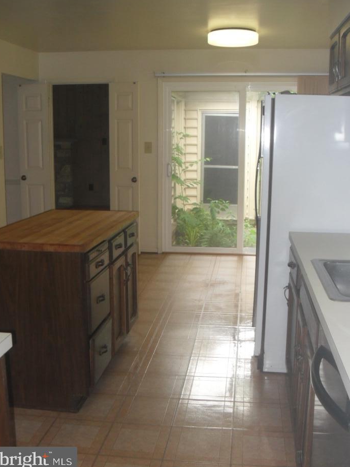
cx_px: 188
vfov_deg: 47.8
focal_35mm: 39
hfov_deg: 36.8
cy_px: 214
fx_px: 526
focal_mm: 6.2
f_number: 2.8
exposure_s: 1/45
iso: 200
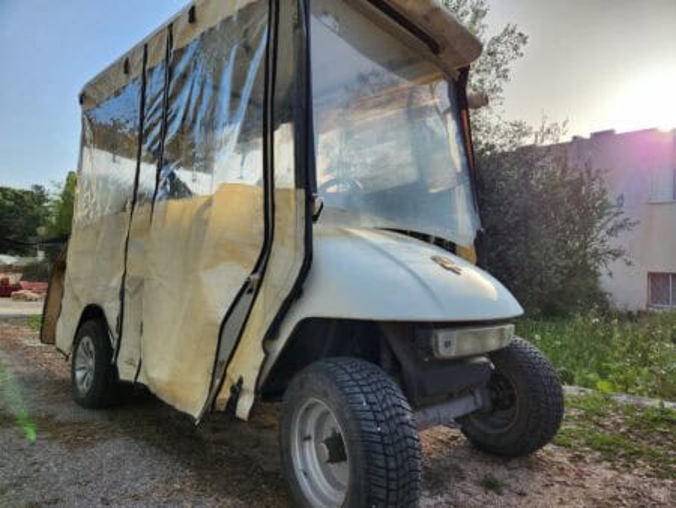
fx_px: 449
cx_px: 338
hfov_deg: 73.9
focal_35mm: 23
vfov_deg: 58.9
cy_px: 254
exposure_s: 1/868
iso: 20
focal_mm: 5.4
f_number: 1.8
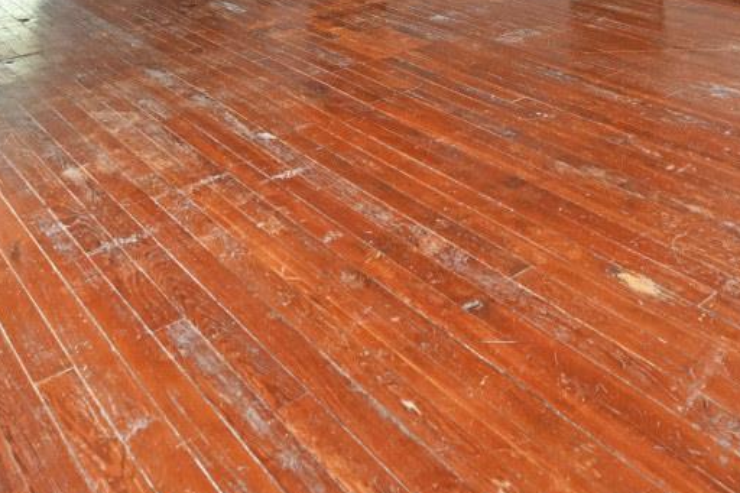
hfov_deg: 46.6
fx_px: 842
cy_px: -220
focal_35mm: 41
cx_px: 499
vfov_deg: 25.6
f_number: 4
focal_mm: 14
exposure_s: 1/60
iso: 360
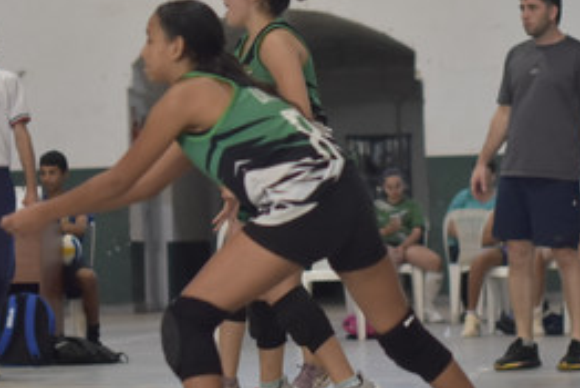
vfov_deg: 7.5
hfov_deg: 11.2
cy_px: 48
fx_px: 2950
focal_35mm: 183
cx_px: 359
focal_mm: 50
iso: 800
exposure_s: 1/640
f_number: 2.2
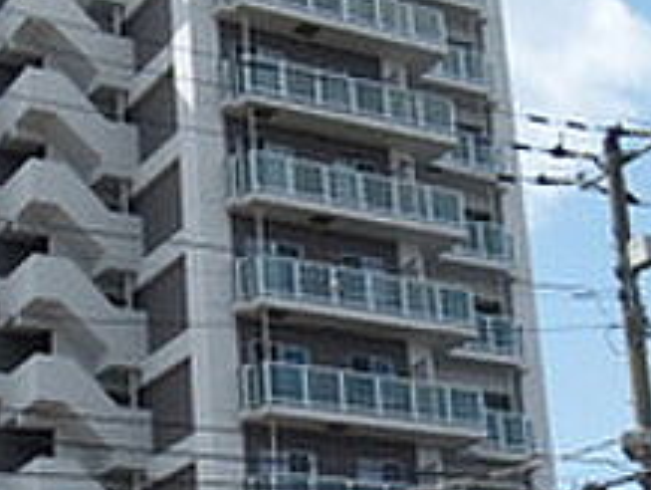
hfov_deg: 22.2
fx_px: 1657
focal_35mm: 88
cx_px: 236
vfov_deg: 16.5
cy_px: 463
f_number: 4
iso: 100
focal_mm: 5.8
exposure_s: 1/1000
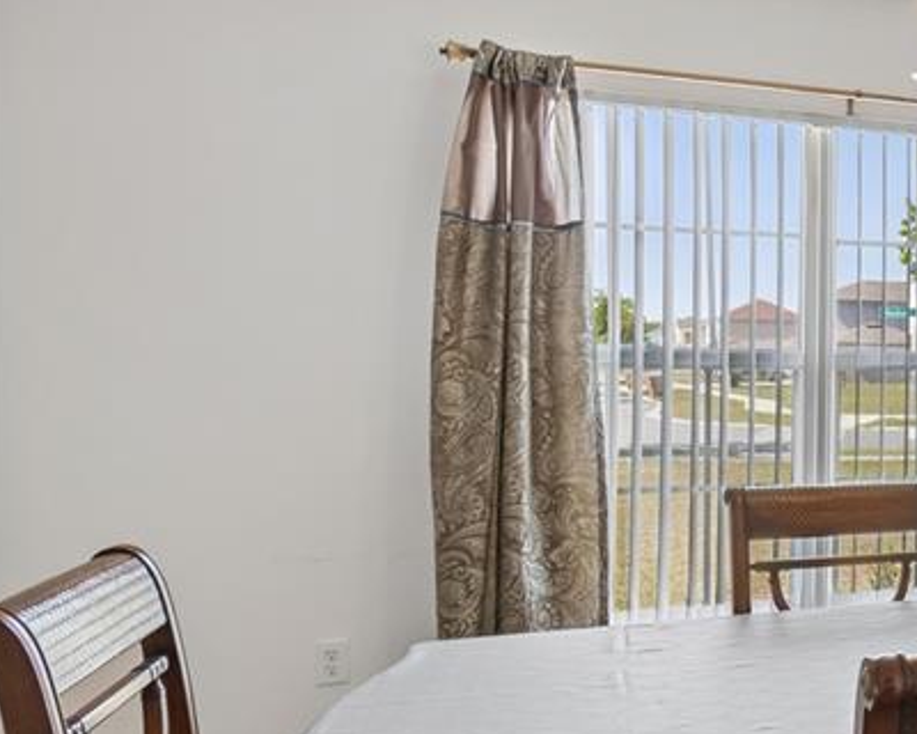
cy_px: 392
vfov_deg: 41.1
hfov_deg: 38.3
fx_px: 977
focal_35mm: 36
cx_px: 1084
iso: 100
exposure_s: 1/20
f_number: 7.1
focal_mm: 10
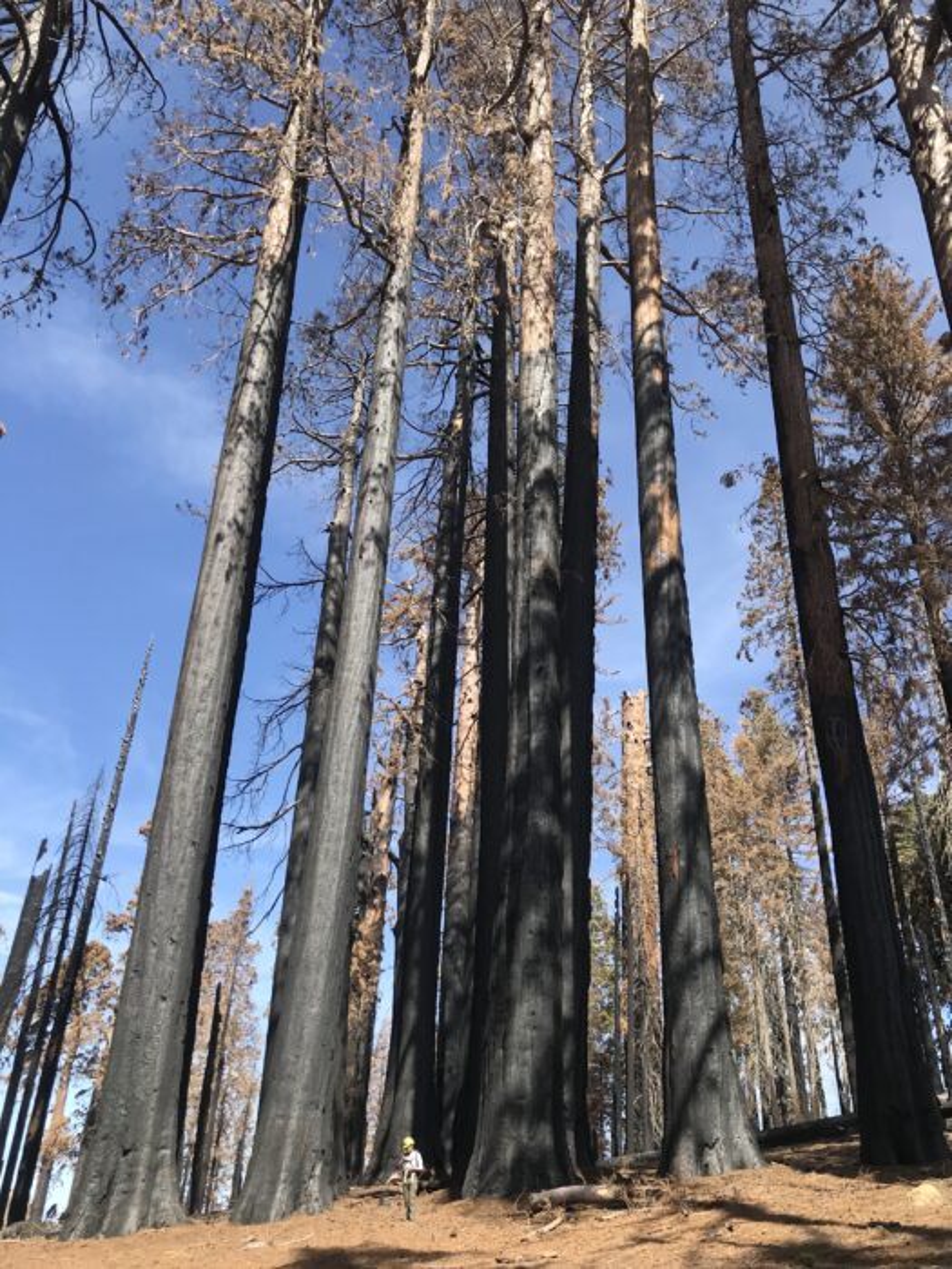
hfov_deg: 49.7
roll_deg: -3.1
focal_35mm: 28
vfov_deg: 63.4
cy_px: 634
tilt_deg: +30.5
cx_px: 476
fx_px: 1027
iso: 20
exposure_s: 1/1008
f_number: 1.8
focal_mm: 3.99
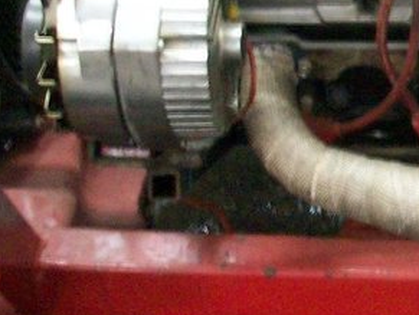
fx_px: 1697
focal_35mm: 140
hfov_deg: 13.5
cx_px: 559
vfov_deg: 10.5
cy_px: -10
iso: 190
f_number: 2.8
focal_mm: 5.7
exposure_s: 1/5.66
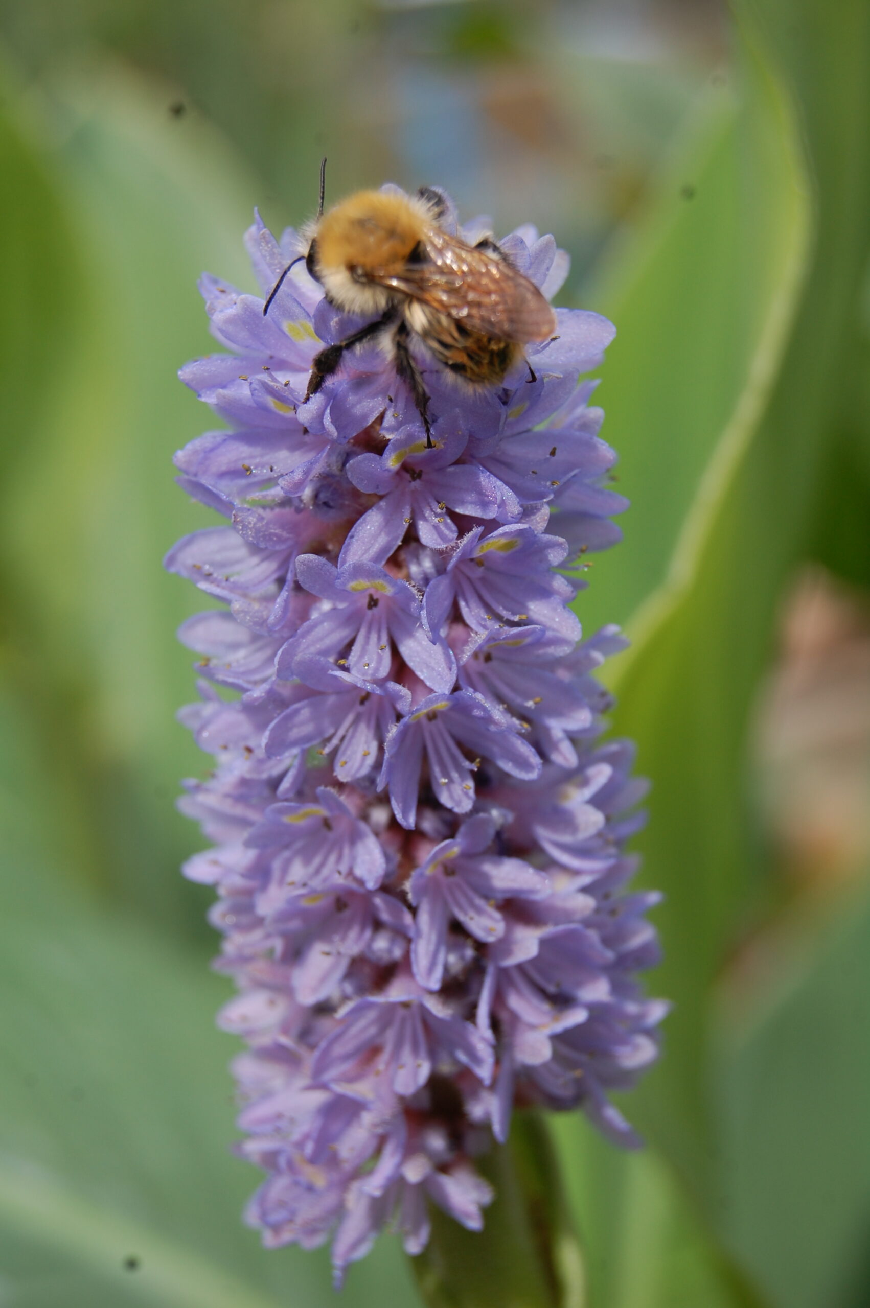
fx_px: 2996
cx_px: 435
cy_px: 654
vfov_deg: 24.6
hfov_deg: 16.5
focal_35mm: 82
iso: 200
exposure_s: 1/250
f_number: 8
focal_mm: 55
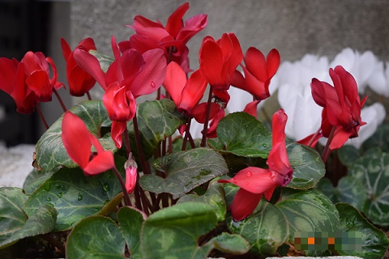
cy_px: 130
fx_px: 778
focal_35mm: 72
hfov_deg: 28.1
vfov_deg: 18.9
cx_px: 194
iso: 400
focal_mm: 48
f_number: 8
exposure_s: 1/160
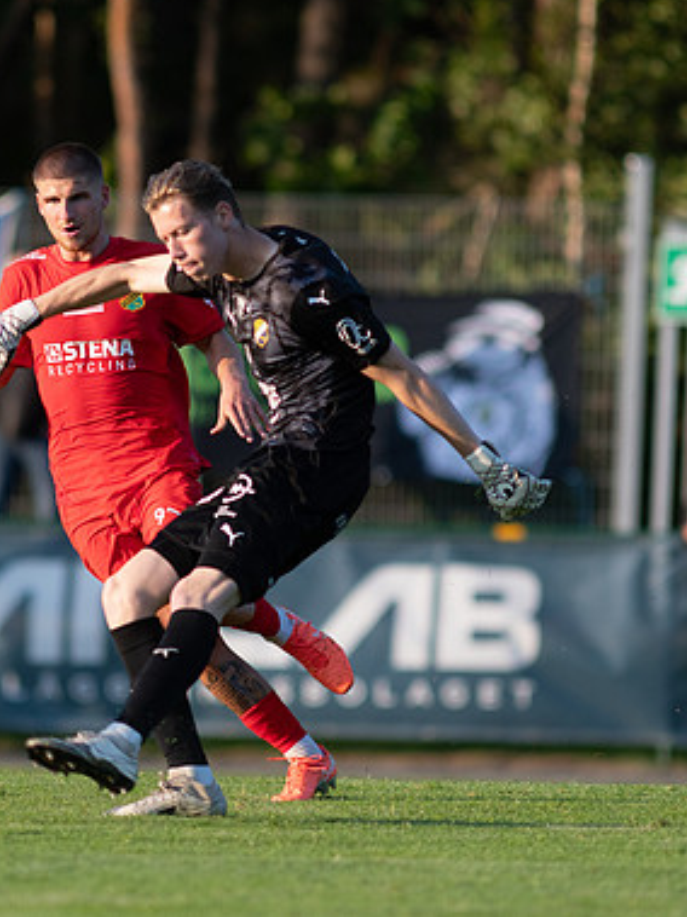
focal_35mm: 663
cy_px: 451
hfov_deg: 2.2
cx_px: 150
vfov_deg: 3.0
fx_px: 17554
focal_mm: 300
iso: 280
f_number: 3.2
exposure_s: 1/1600
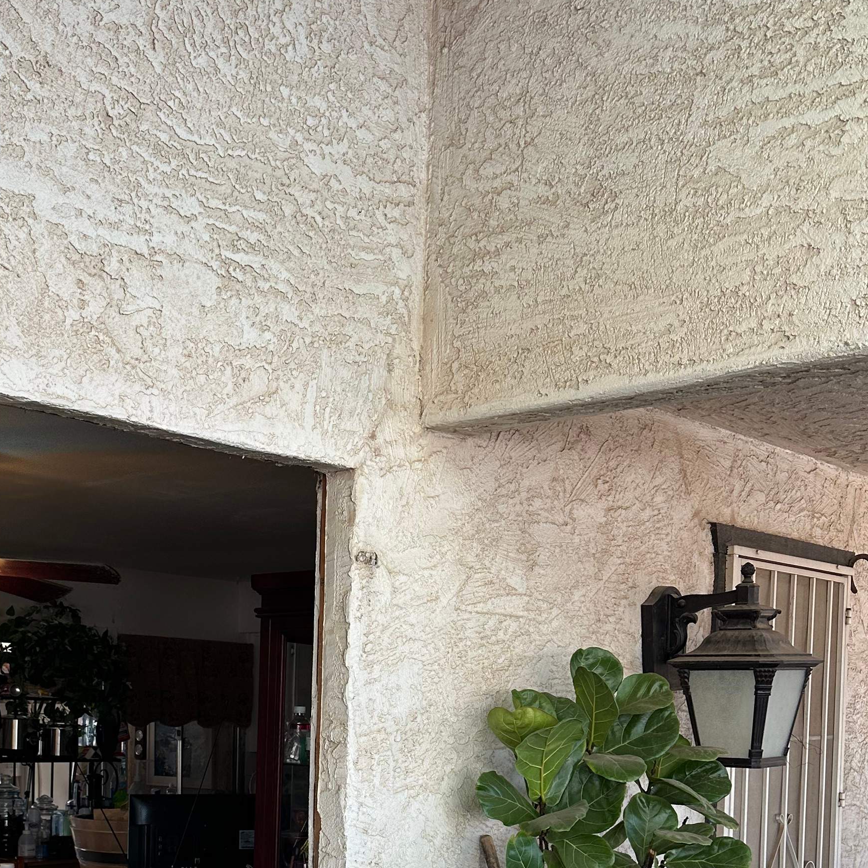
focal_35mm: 49
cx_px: 180
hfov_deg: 33.7
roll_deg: -1.4
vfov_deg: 33.0
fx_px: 1390
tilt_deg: -2.3
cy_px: 774
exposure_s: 1/384
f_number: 1.78
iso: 80
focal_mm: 6.86
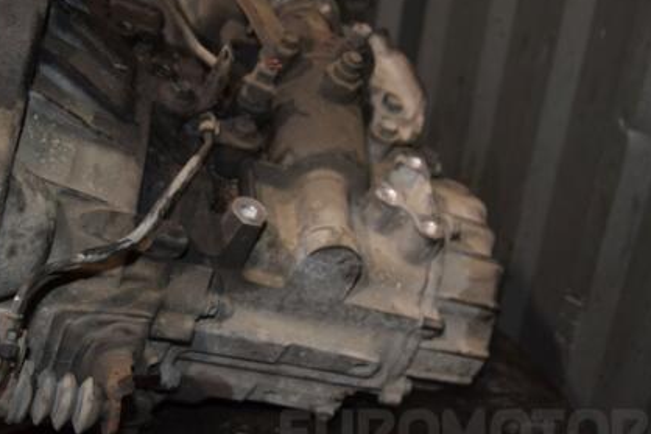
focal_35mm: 56
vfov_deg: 24.2
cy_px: 226
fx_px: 1013
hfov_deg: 35.5
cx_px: 251
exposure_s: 1/60
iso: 800
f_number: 5
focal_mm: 26
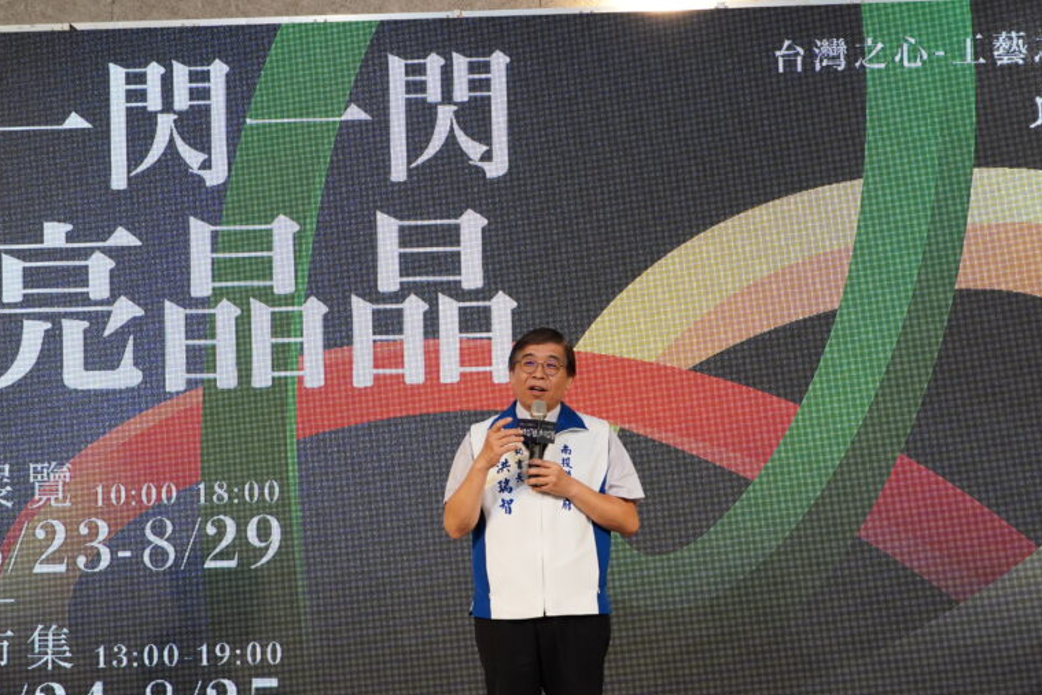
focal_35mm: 85
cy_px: 425
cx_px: 577
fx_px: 2460
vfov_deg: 16.1
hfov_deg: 23.9
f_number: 5
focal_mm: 42
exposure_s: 1/125
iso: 640
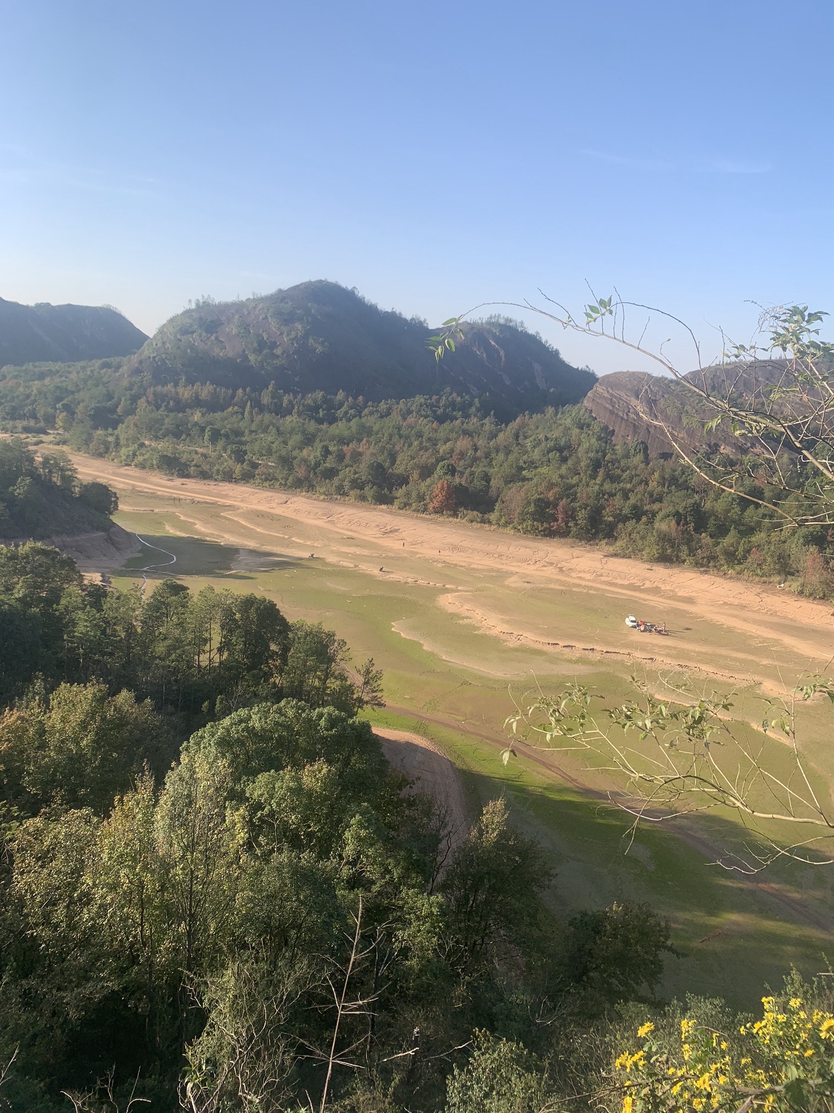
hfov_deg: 53.1
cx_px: 417
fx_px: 835
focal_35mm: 26
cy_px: 556
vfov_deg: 67.3
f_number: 1.8
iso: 25
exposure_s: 1/1190
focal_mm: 4.25
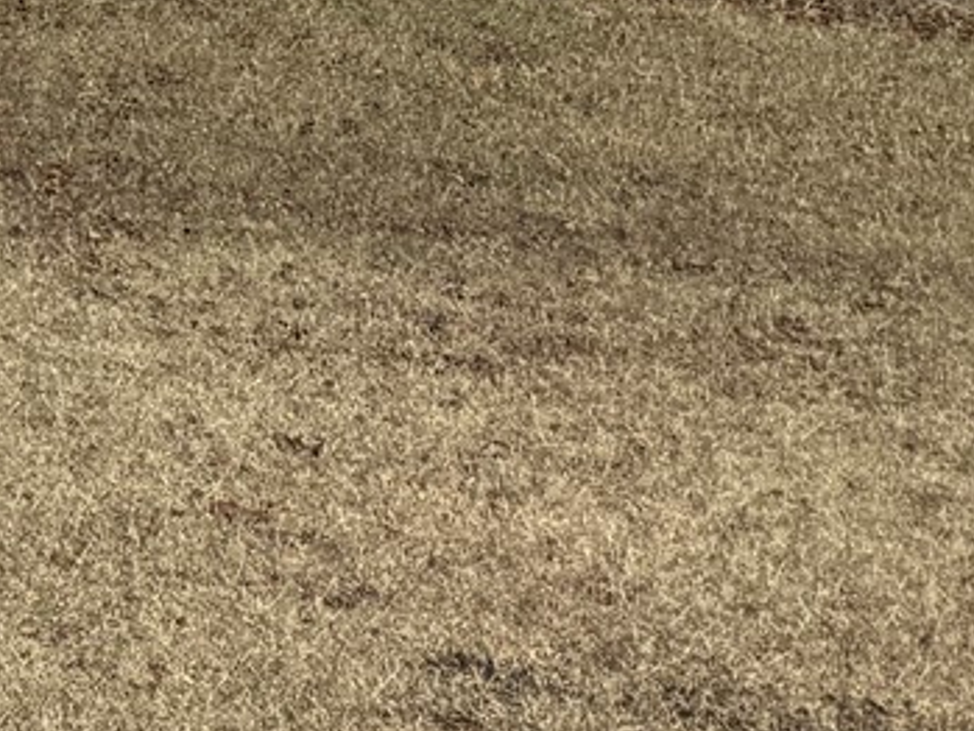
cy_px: -658
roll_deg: -1.8
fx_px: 3715
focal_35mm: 132
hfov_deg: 11.6
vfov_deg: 10.5
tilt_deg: +3.4
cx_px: -1538
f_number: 1.78
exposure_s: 1/14286
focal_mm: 6.76
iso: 80
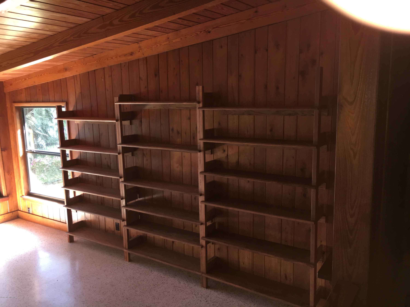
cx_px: 205
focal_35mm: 29
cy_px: 154
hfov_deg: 61.7
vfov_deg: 48.2
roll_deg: +1.0
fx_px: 343
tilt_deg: -10.1
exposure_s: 1/30
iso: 64
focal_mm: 4.15
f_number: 2.2
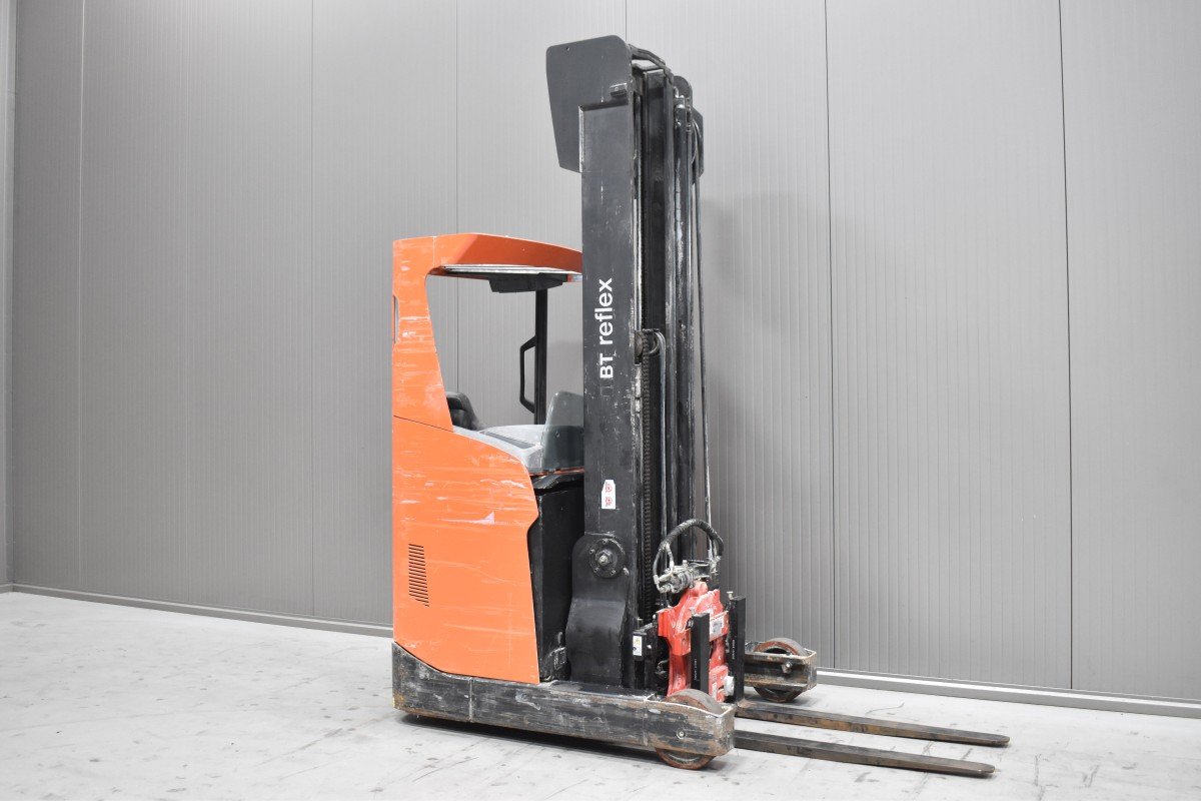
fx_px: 1101
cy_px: 400
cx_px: 600
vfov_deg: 40.0
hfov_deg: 57.2
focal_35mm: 33
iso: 1600
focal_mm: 22
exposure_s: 1/30
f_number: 4.5
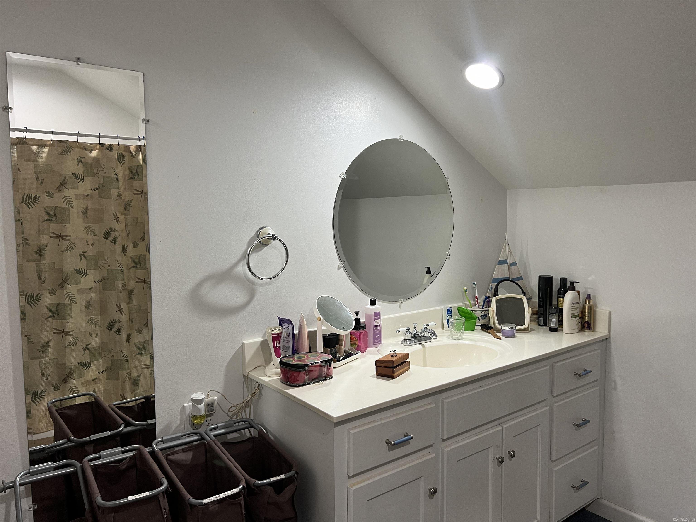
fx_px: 523
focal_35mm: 26
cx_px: 348
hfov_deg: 67.3
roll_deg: +0.8
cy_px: 261
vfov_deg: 53.1
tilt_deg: -6.0
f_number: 1.5
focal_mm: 5.7
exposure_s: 1/60
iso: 100
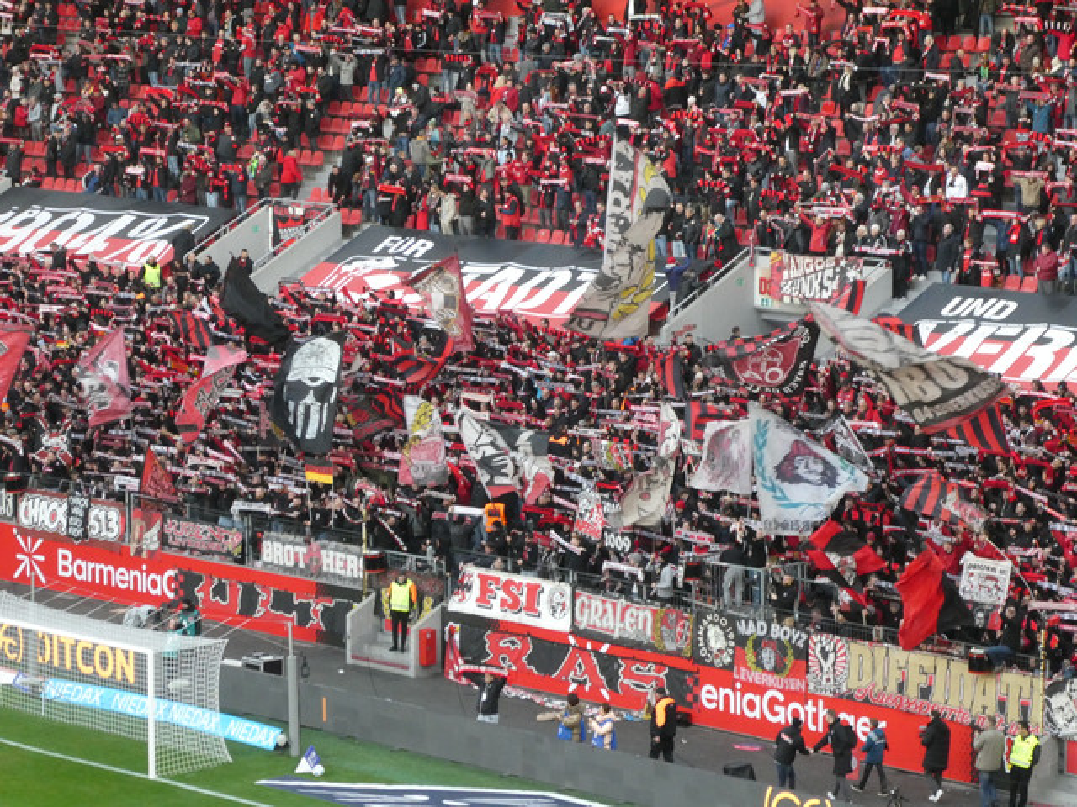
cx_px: 538
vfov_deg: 11.0
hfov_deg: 14.6
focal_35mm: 135
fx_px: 4200
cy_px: 404
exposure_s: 1/80
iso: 640
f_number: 5.3
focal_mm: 24.2
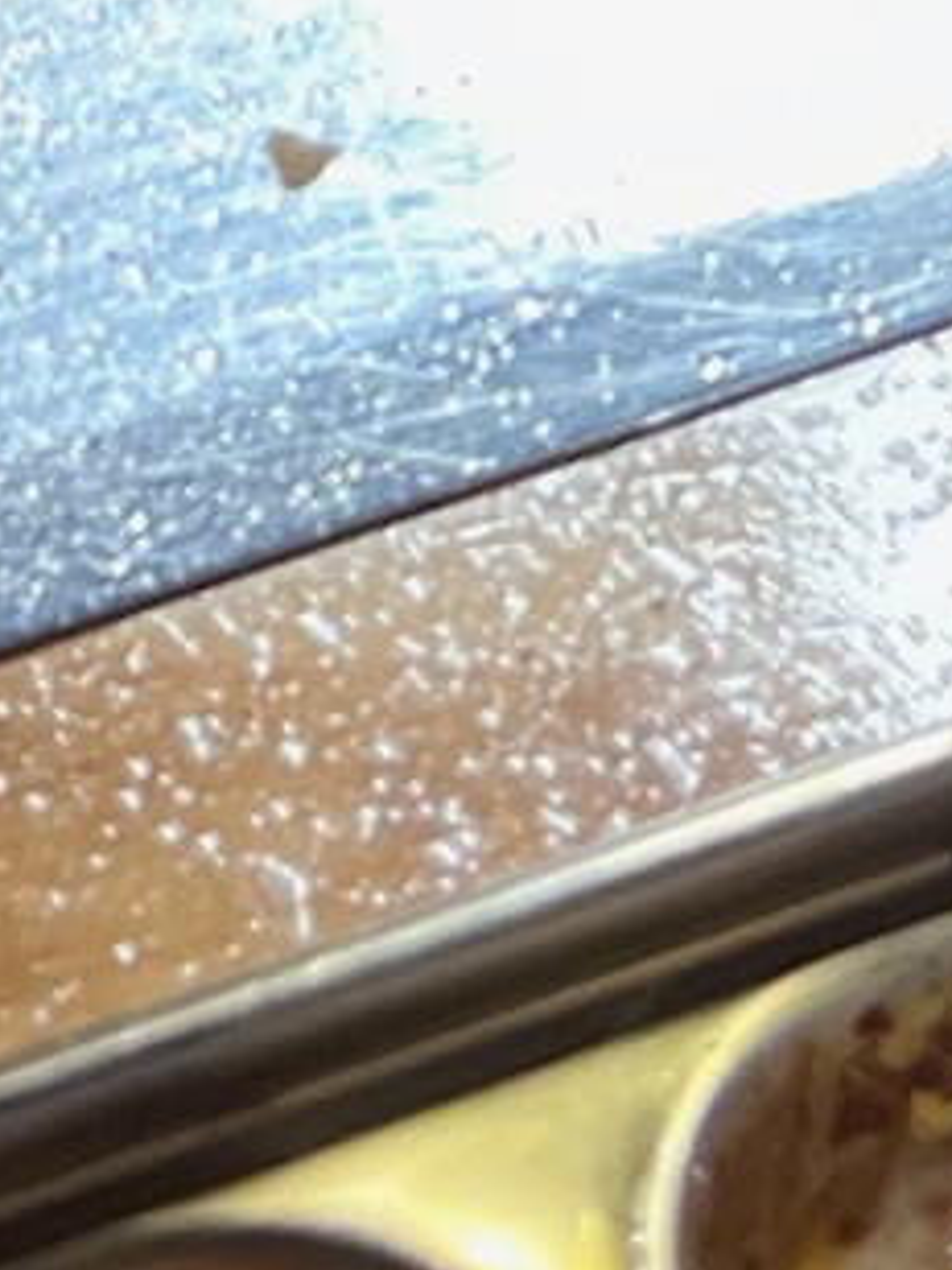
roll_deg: +3.1
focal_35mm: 173
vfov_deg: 10.6
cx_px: -1232
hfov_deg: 8.0
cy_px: -1200
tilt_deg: -43.3
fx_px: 6344
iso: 320
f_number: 1.5
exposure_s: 1/50
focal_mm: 5.7
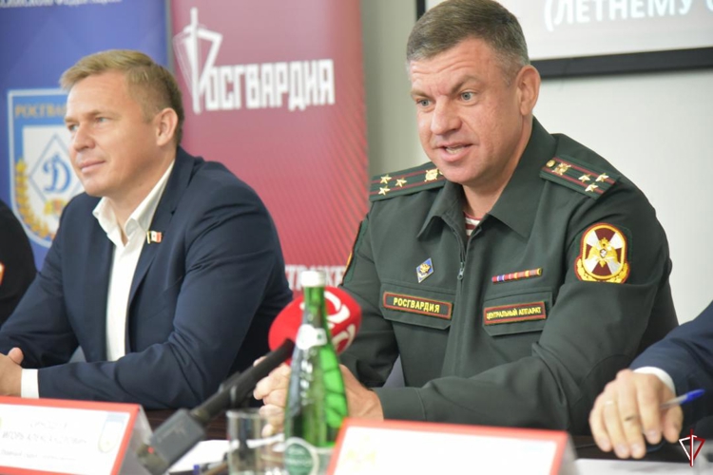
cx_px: 356
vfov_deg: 11.4
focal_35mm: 120
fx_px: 2376
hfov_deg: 17.1
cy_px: 238
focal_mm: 120
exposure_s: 1/100
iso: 6400
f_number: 4
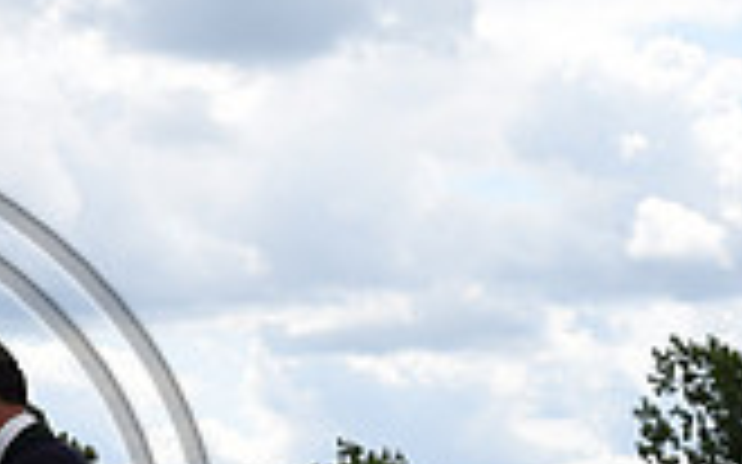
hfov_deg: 11.3
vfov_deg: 7.3
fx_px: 3618
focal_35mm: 179
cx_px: -292
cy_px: 532
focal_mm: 50
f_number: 9
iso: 450
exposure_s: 1/1250
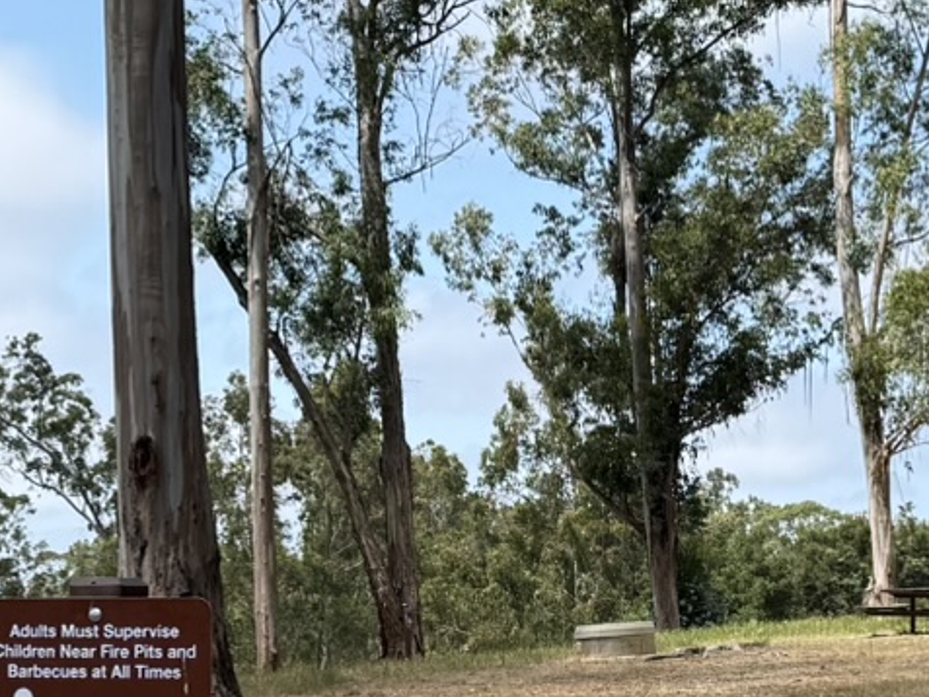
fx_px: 2765
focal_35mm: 103
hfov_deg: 19.0
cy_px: 576
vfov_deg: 14.3
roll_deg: +0.4
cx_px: 588
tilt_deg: -1.3
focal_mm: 6.76
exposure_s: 1/2907
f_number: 1.78
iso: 80
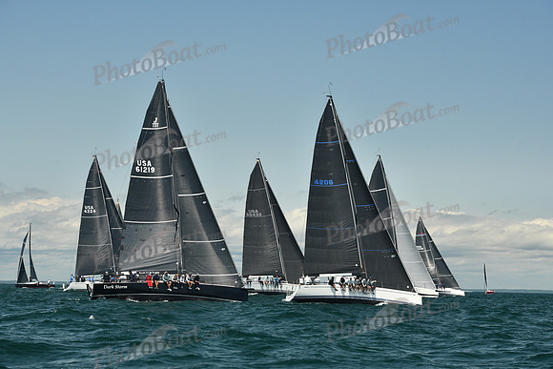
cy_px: 184
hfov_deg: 22.1
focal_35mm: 92
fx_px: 1413
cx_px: 276
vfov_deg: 14.9
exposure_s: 1/640
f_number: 7.1
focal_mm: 92
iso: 320
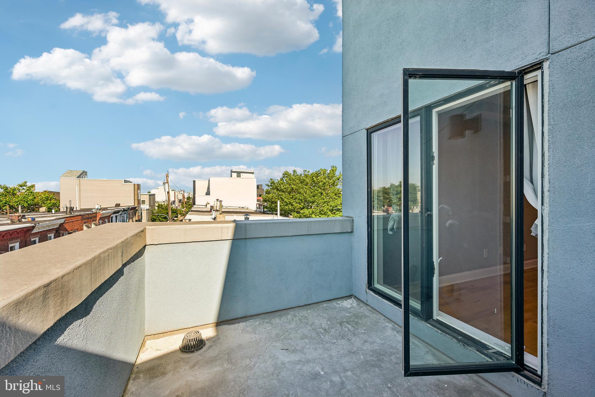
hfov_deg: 100.4
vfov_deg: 77.3
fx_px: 248
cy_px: 198
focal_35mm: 15
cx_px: 298
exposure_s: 1/125
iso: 100
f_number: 8
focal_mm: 15
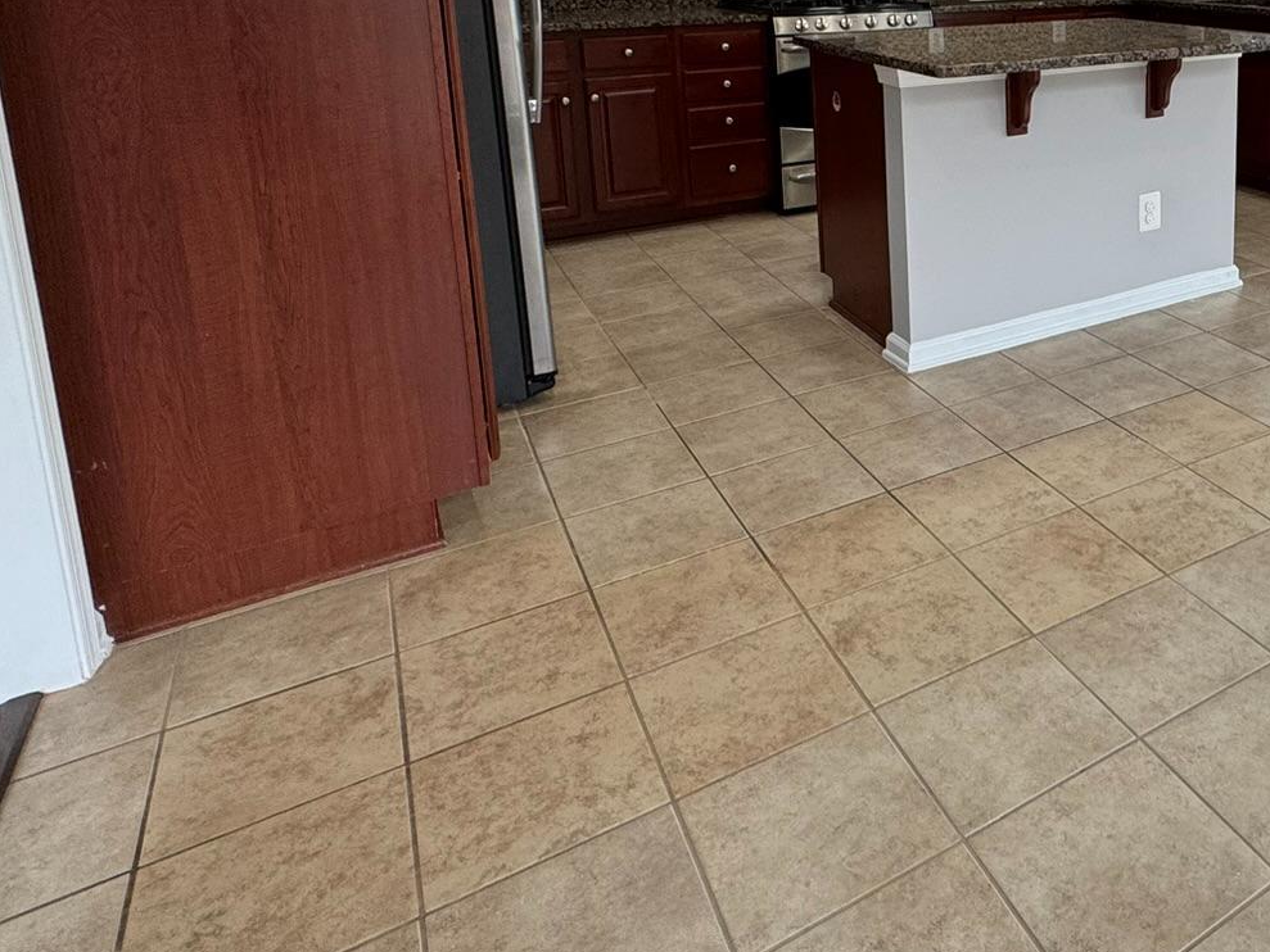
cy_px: 118
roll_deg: -0.2
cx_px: 1108
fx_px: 1064
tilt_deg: -10.1
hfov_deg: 54.8
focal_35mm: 29
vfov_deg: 44.4
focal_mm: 2.22
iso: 125
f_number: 2.2
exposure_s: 1/120
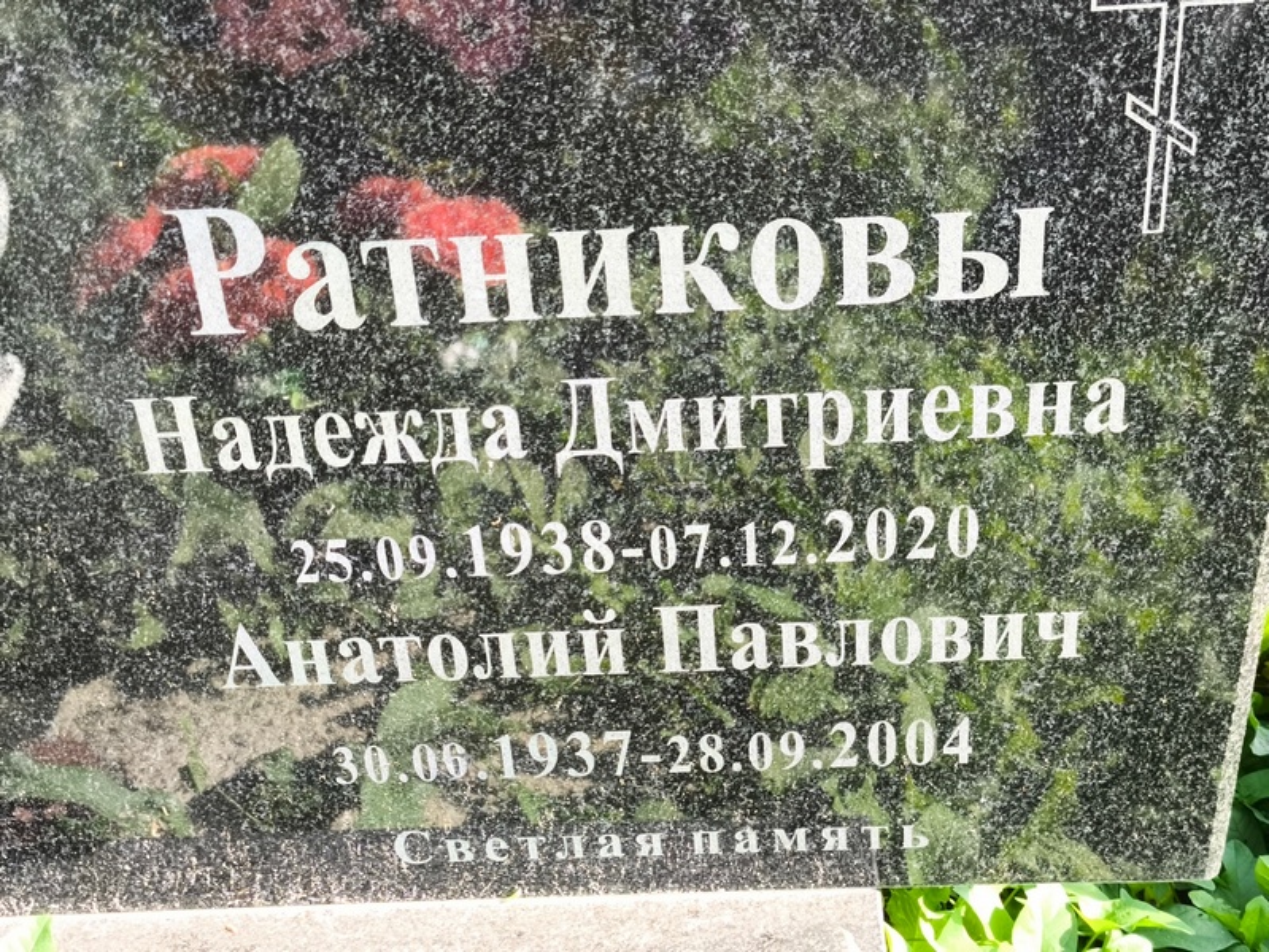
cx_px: 634
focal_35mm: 50
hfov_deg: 38.2
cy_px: 476
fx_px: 1834
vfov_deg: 29.1
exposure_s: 1/120
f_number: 1.7
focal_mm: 4.71
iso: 64
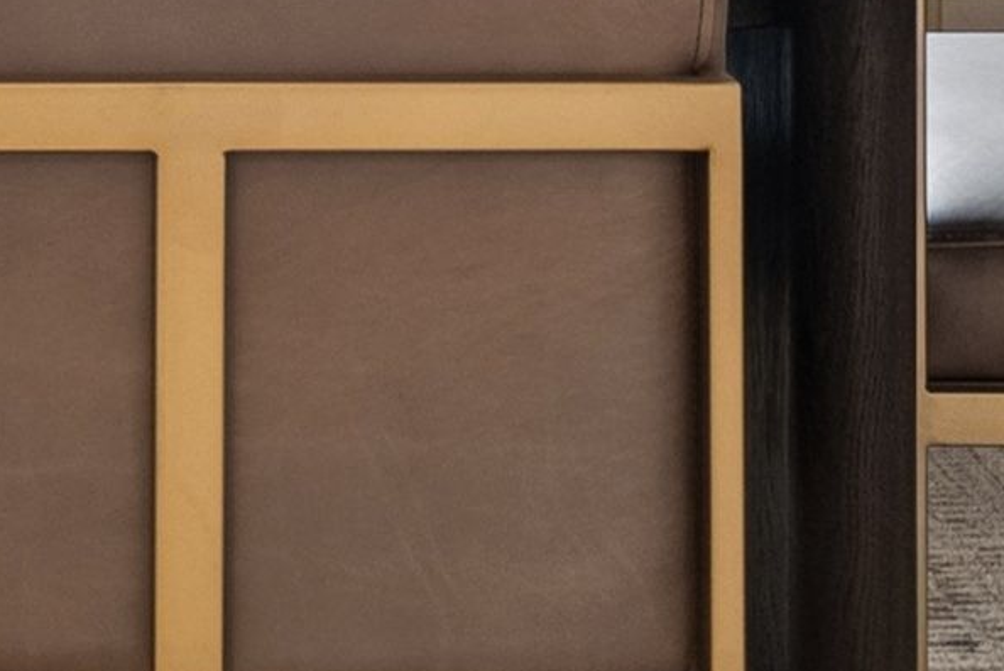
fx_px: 4382
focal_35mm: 157
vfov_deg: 8.1
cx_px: -372
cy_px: -926
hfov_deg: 12.6
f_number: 8
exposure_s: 1/30
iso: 640
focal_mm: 22
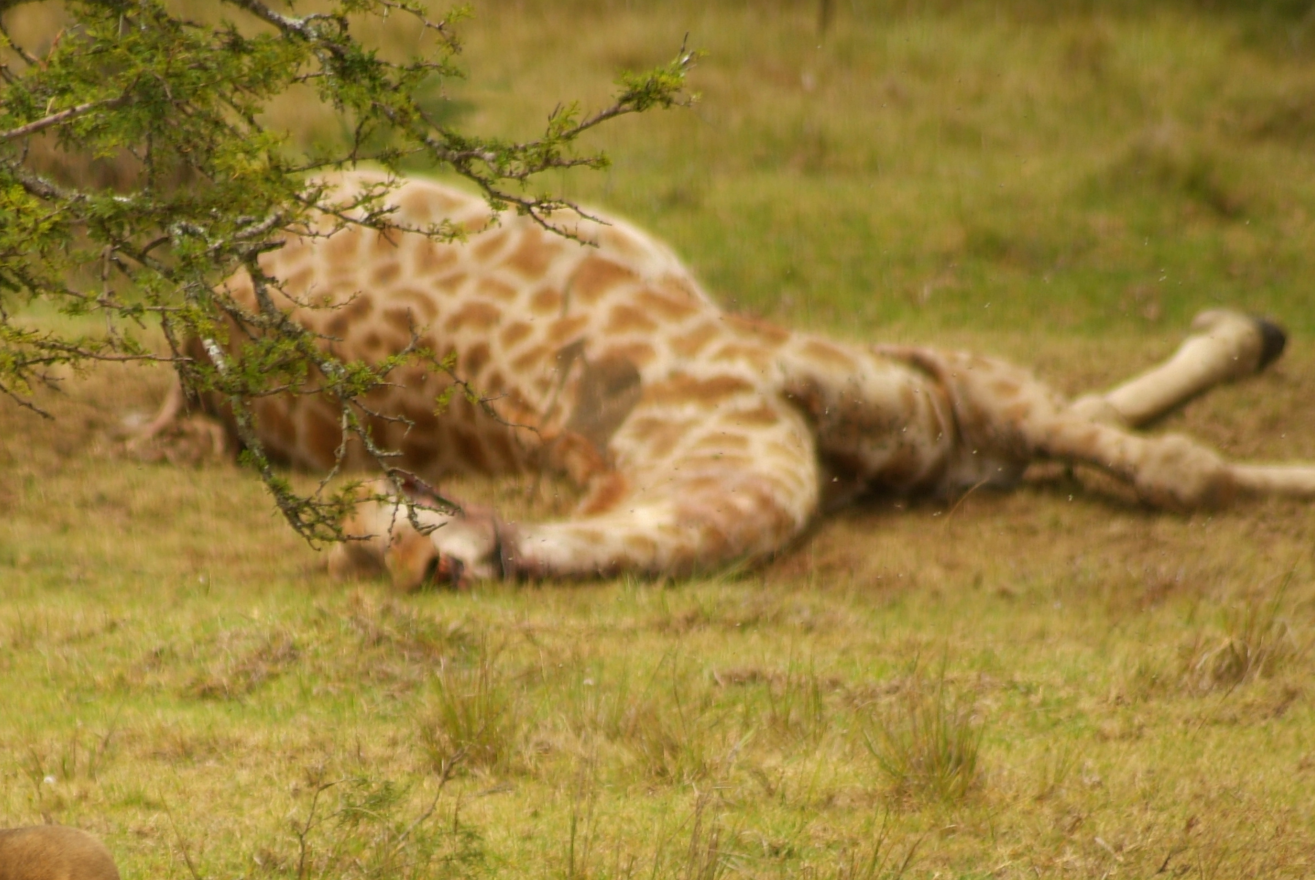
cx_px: 249
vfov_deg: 2.3
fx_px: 21499
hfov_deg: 3.5
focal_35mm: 588
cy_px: 776
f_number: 5
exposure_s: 1/750
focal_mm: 220
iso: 160
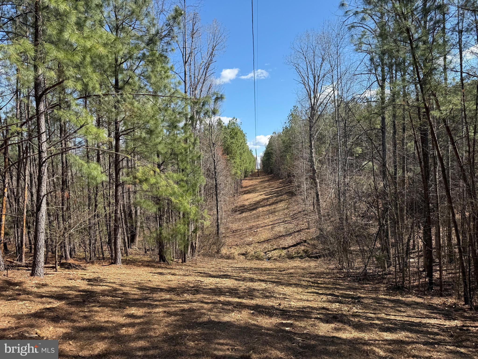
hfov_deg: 71.6
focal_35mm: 24
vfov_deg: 56.8
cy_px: 180
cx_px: 239
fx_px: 331
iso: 80
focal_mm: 6.76
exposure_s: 1/2232
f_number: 1.78
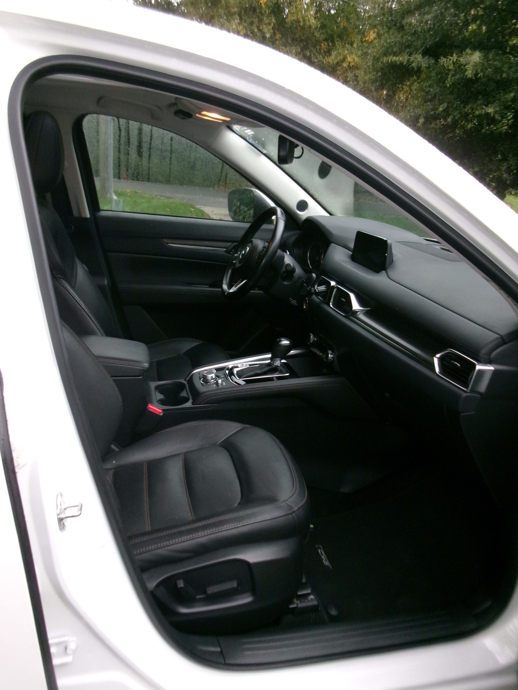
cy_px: 345
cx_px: 259
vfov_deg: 63.4
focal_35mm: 28
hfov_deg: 49.7
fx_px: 559
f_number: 3.9
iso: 400
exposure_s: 1/60
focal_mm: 5.1
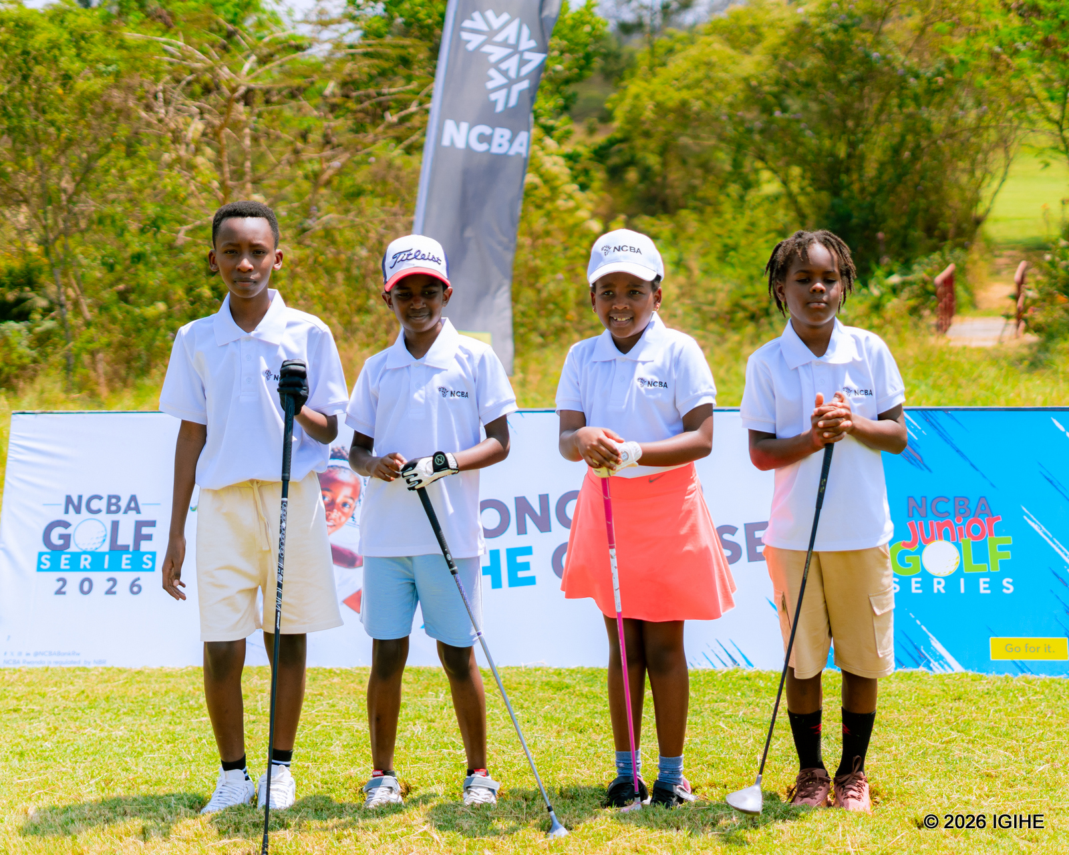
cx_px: 647
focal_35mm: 69
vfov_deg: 22.3
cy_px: 388
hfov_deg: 27.6
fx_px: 2170
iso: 250
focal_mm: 50
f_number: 1.8
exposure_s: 1/5000
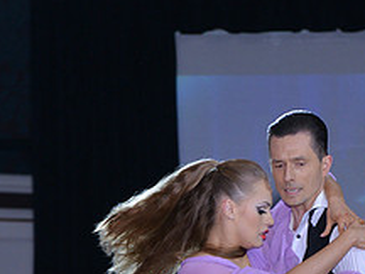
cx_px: 312
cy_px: 379
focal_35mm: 271
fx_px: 2857
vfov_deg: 5.4
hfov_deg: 7.3
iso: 1250
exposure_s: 1/250
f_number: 5
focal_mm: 105
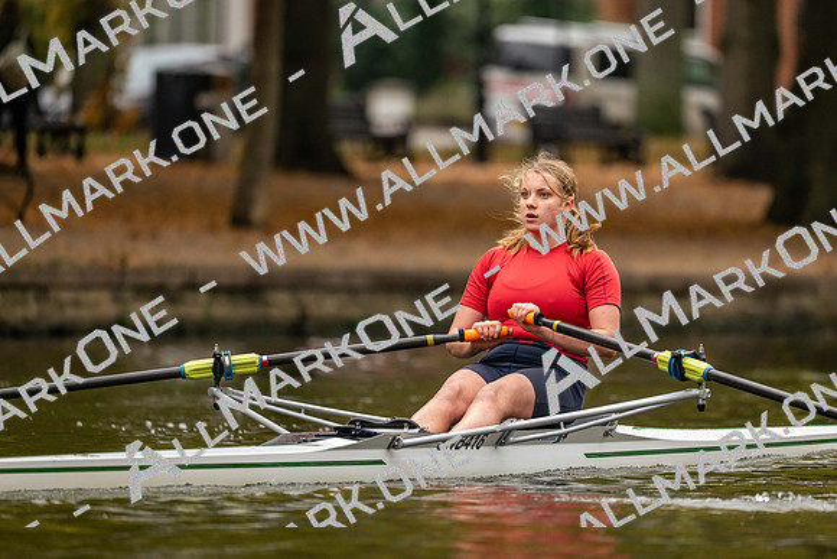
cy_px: 280
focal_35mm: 400
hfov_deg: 5.2
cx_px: 418
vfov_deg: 3.4
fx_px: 9302
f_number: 4.5
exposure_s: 1/2500
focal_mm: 400
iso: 2200
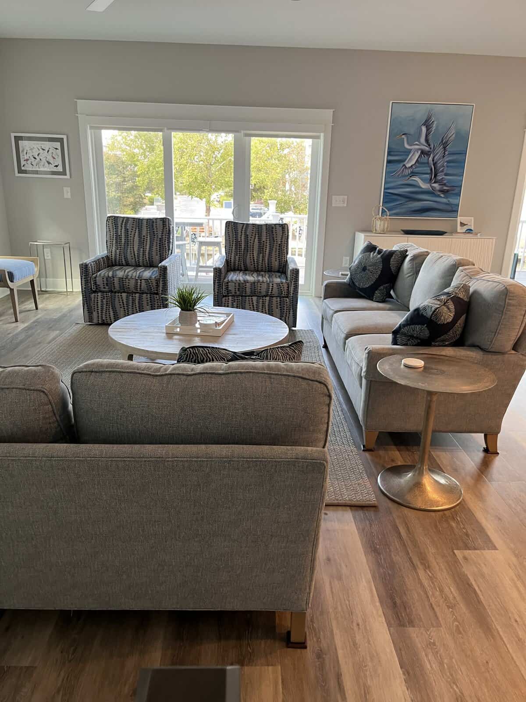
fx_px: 527
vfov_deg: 67.3
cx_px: 263
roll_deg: +0.4
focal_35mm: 26
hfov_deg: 53.1
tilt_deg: -19.3
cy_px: 351
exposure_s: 1/60
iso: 100
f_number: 1.6
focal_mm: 5.1
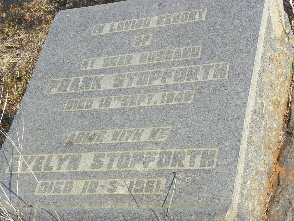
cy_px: 110
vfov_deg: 20.2
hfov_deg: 26.7
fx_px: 620
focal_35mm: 73
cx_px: 147
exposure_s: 1/160
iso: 64
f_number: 5
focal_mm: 13
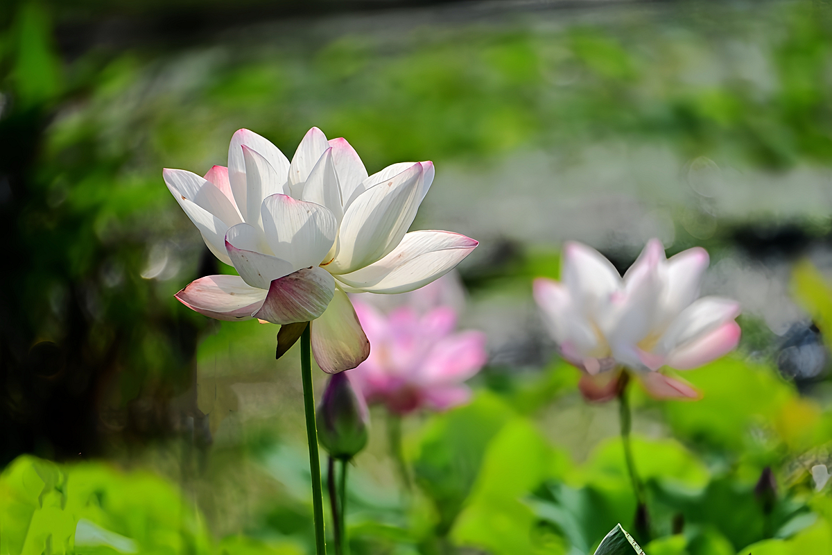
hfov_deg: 5.2
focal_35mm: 400
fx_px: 9244
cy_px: 278
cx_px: 416
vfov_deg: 3.4
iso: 3200
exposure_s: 1/8000
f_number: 8
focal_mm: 400
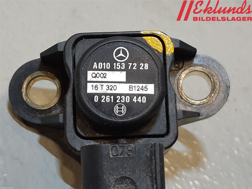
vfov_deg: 53.1
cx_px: 126
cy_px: 94
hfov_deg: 67.3
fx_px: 189
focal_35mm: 26
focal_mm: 3.93
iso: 50
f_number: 1.7
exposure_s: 1/50
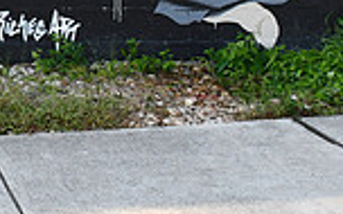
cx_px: 5
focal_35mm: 117
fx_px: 1094
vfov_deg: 10.6
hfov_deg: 17.4
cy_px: -150
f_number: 5.6
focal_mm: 20
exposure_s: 1/250
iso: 400
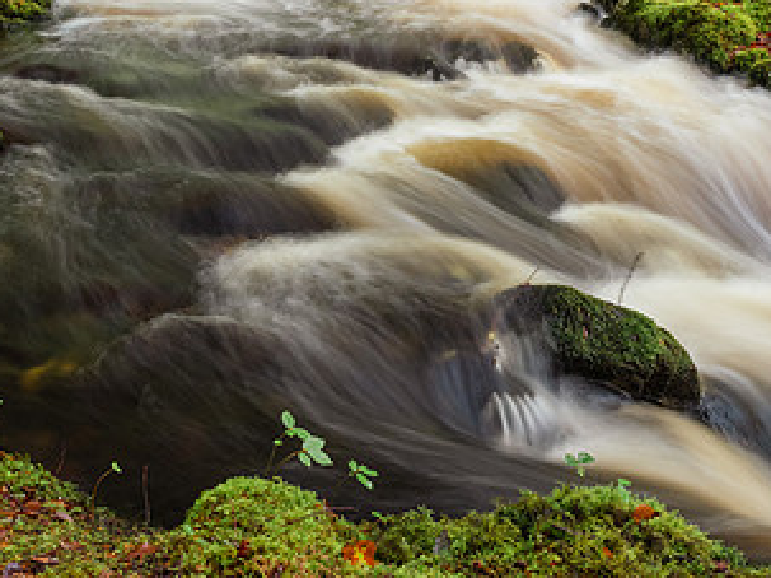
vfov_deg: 30.4
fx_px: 1024
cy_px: 83
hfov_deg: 41.3
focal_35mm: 46
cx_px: 379
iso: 200
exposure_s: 1
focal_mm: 12
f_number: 7.1
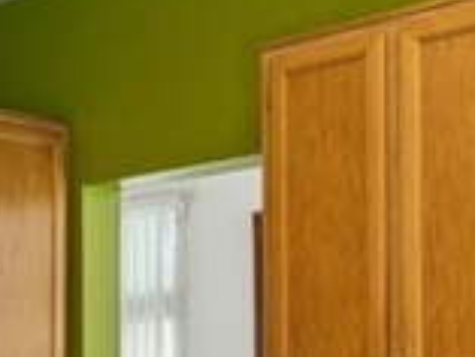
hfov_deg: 16.9
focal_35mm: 102
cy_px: 436
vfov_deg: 14.0
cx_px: -290
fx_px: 1408
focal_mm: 16.4
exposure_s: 1/2.5
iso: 100
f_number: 13
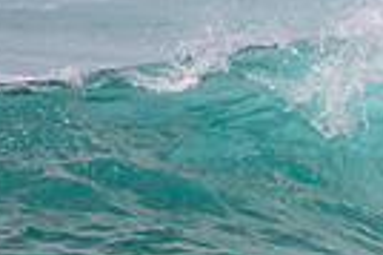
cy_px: 276
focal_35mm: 2382
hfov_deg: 0.9
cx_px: 830
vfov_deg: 0.6
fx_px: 25311
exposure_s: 1/2000
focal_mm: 400
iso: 160
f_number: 5.6
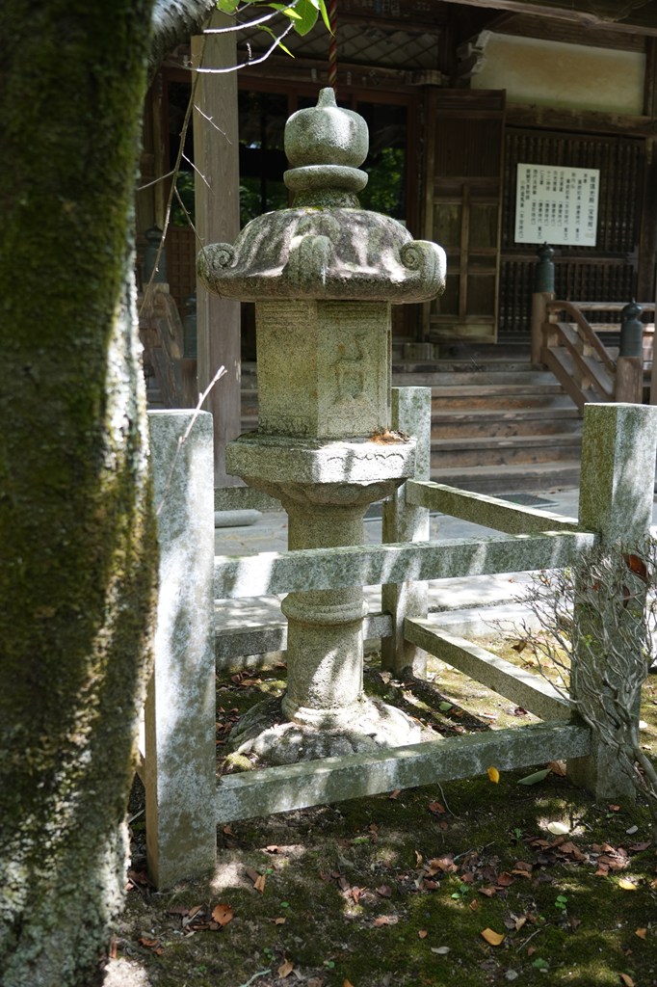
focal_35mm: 34
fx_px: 931
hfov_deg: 38.9
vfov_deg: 55.8
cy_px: 494
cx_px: 328
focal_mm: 34
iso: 200
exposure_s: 1/160
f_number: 4
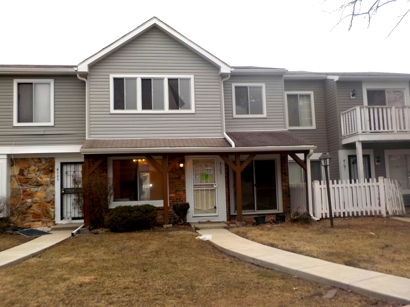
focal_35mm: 31
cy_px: 151
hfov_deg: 58.4
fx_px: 367
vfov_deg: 45.4
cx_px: 204
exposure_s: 1/160
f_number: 3.3
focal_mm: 4.1
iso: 125
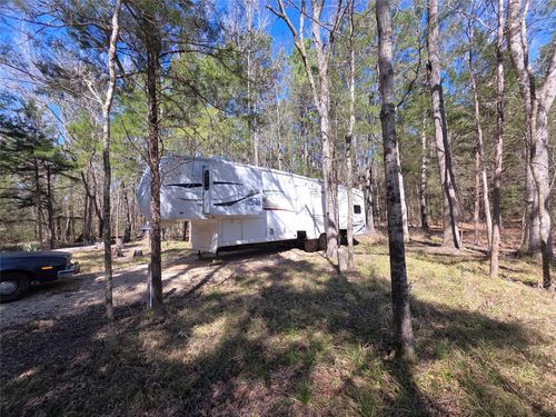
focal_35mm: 13
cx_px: 278
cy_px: 208
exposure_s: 1/324
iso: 20
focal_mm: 2.2
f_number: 1.9
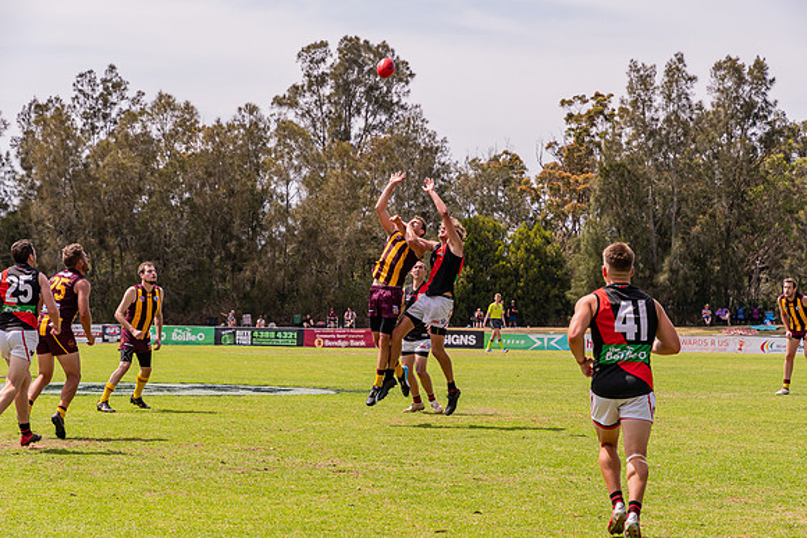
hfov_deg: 18.2
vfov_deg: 12.2
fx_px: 2522
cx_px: 404
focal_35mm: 112
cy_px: 269
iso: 400
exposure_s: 1/2000
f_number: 6.3
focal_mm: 75
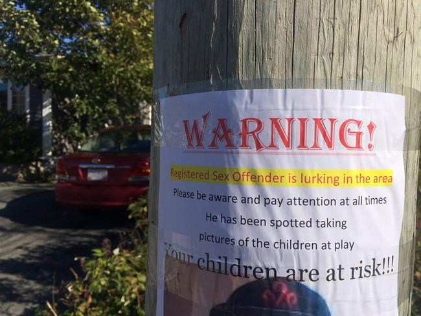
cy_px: 158
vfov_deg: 48.3
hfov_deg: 61.6
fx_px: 353
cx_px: 210
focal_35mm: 29
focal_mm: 4.15
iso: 32
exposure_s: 1/3731
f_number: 2.2
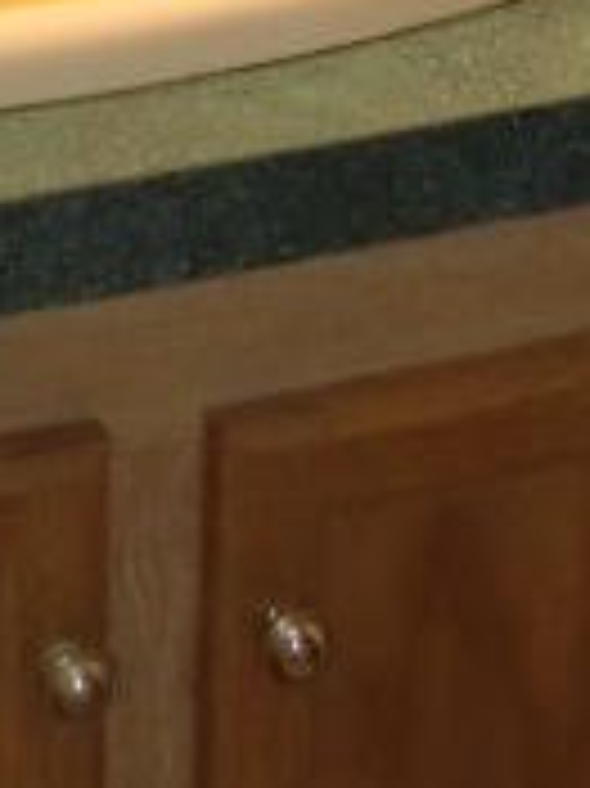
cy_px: -1202
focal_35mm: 170
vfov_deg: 10.0
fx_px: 3868
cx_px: 99
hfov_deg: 8.7
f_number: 3.5
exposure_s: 1/60
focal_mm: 5.2
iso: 320
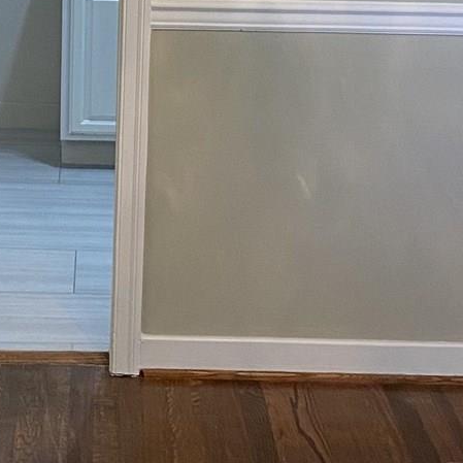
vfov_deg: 14.5
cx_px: 100
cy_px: -15
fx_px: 1786
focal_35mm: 118
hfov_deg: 14.7
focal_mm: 4.25
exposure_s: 1/60
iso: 125
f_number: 1.8
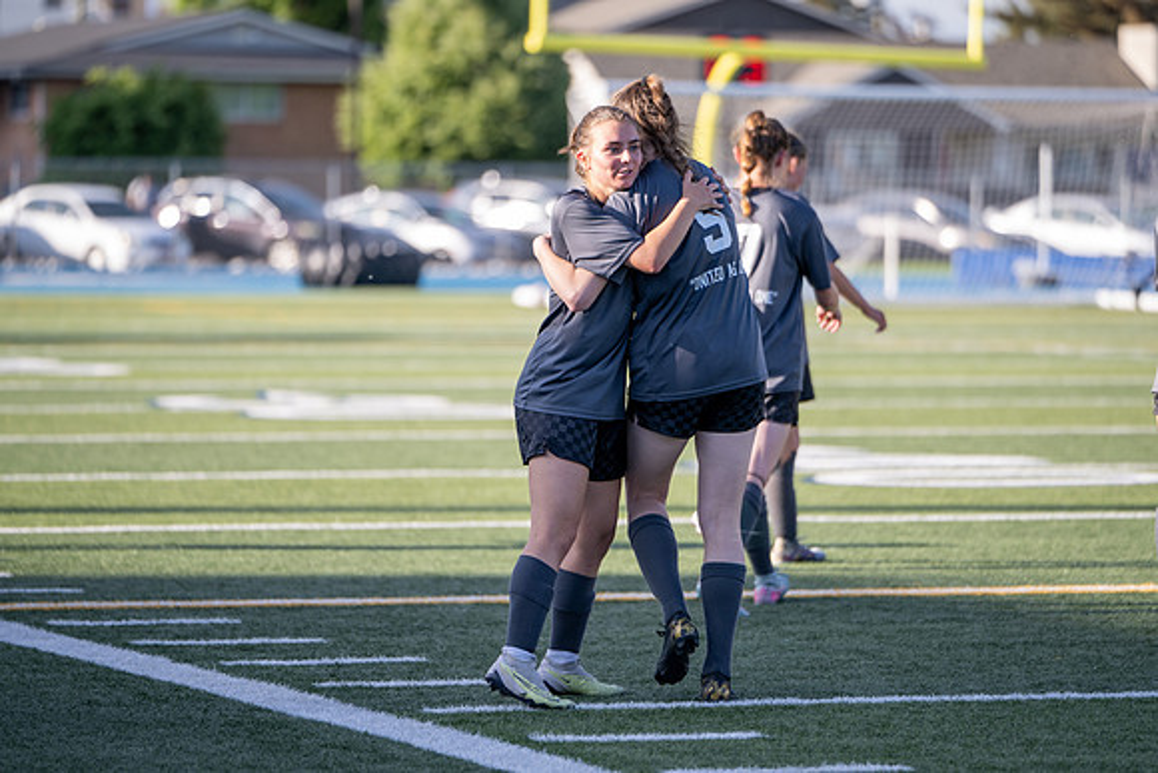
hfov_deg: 10.2
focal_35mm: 201
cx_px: 646
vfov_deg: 6.8
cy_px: 342
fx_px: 6465
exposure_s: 1/800
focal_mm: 180
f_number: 2.8
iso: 160
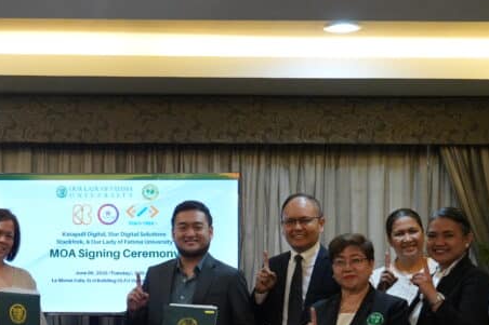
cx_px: 90
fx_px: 1236
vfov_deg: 14.9
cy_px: 254
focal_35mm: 91
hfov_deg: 22.1
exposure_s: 1/200
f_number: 4
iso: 2000
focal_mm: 29
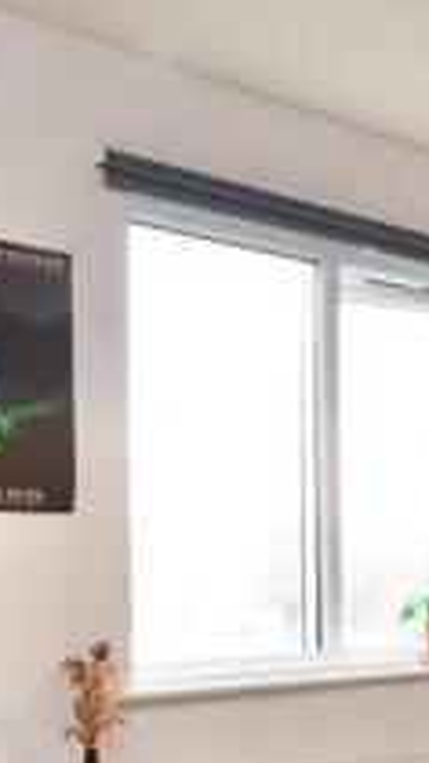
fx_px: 992
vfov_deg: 41.1
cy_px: 554
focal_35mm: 49
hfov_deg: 22.3
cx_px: 531
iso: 200
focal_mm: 10
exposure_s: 1/2
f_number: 8
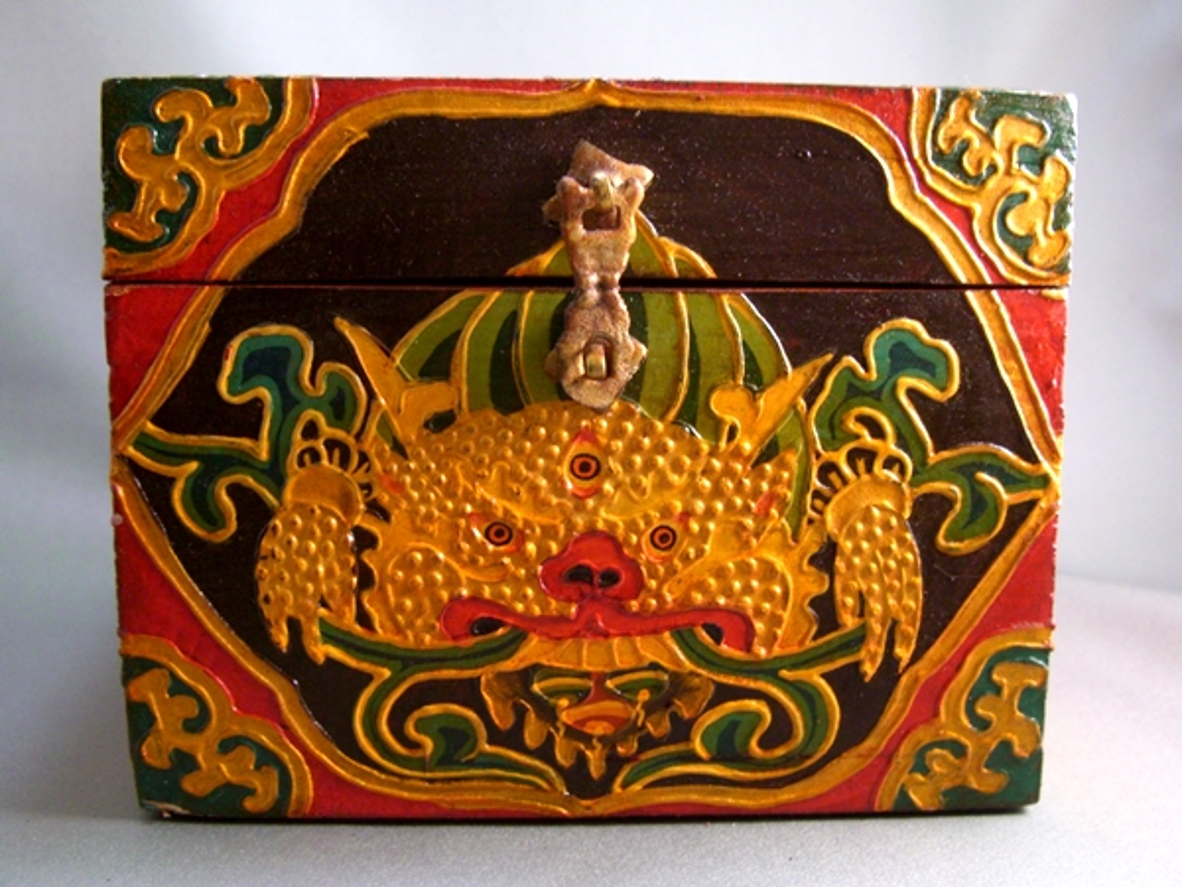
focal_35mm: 38
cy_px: 444
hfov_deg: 49.0
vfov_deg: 37.7
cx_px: 591
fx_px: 1298
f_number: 2.8
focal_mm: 7.9
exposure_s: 1/25
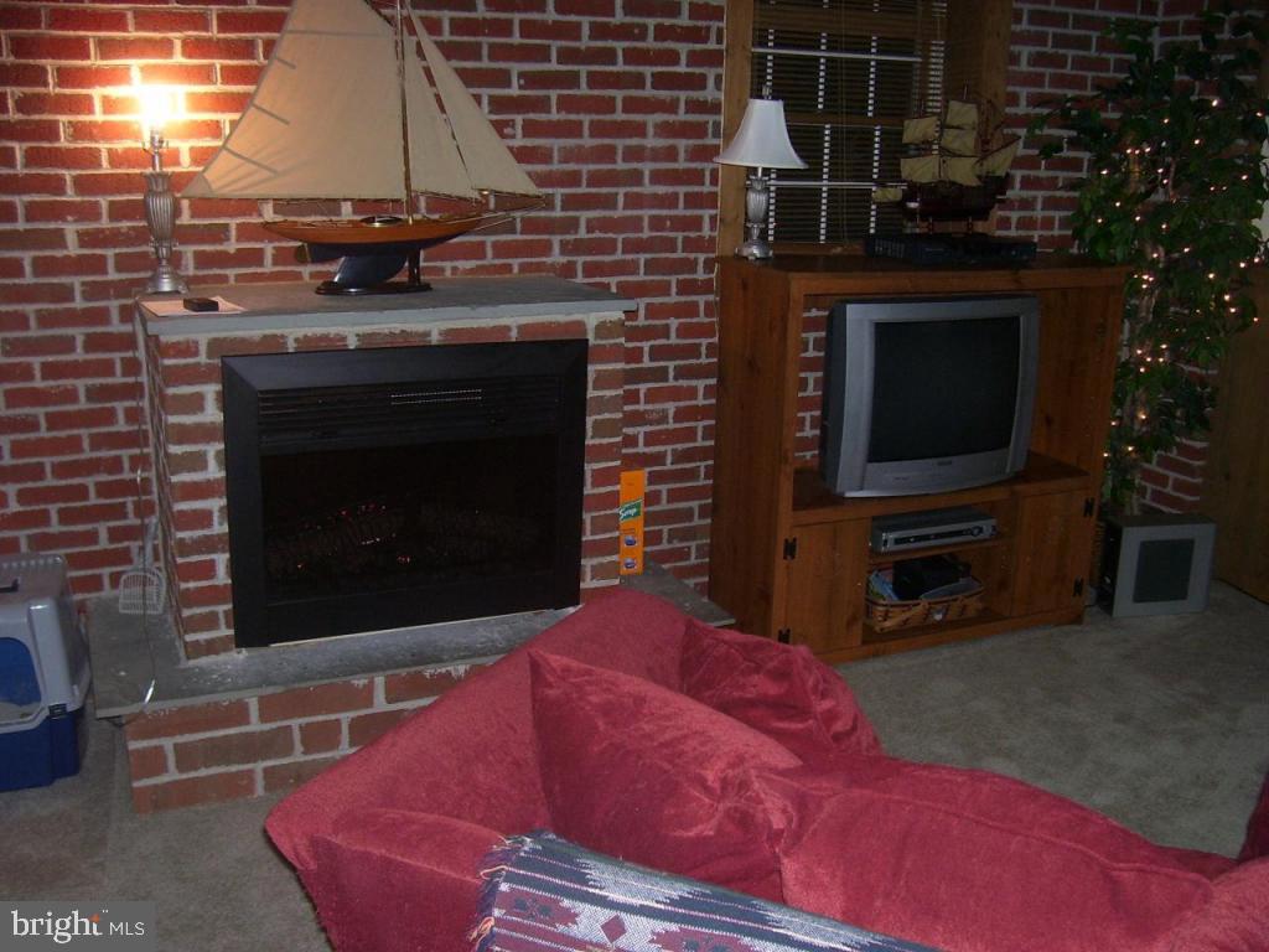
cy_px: 476
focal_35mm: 34
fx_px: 1246
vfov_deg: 41.8
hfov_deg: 54.0
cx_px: 634
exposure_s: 1/60
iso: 125
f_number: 2.7
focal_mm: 5.6
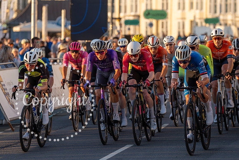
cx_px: 146
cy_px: 75
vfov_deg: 6.2
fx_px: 1477
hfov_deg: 9.2
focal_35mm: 222
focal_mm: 173
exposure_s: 1/1000
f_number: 3.5
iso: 200
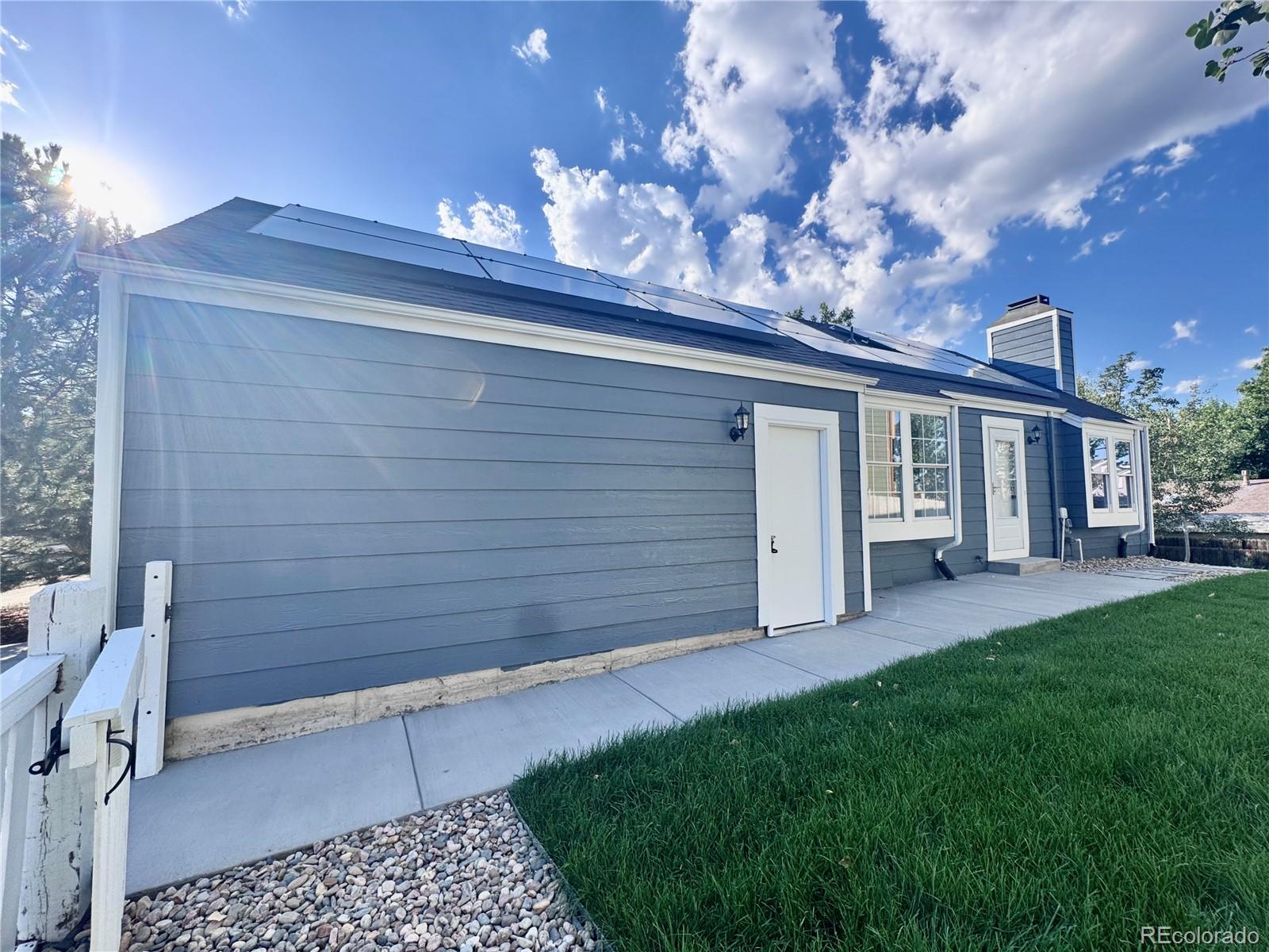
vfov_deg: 85.7
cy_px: 476
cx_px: 634
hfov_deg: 102.1
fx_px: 513
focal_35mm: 14
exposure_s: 1/482
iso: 40
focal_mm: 2.22
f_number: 2.2
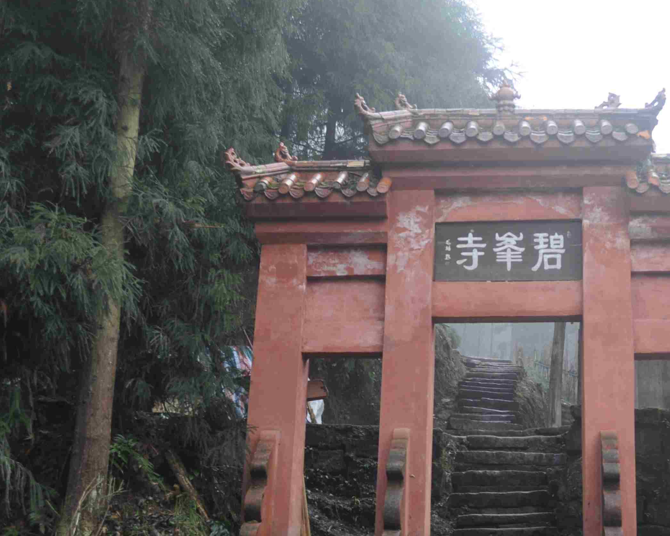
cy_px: 314
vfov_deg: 29.1
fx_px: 1031
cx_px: 459
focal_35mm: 52
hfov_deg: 35.6
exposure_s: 1/30
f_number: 5.6
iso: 250
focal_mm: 24
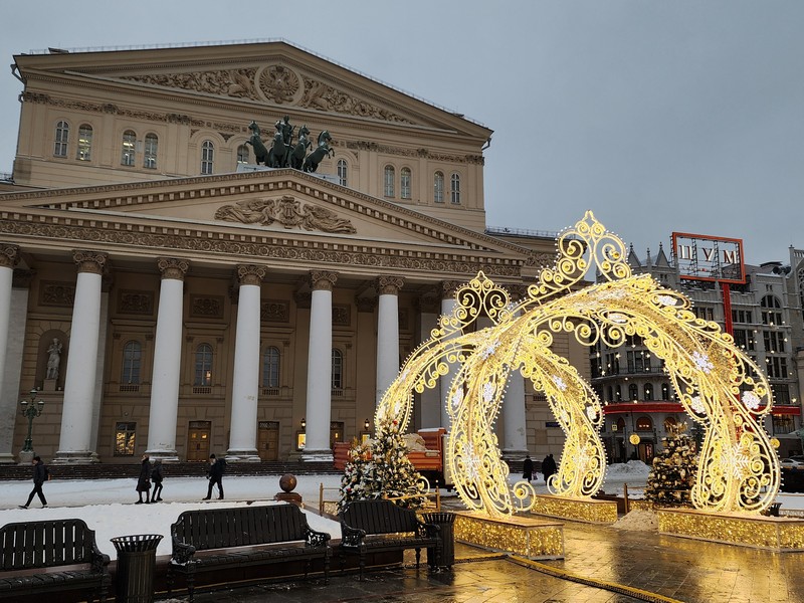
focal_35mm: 23
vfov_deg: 58.9
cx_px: 402
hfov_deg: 73.9
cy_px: 302
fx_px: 534
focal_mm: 6.4
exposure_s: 1/180
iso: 50
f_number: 1.8
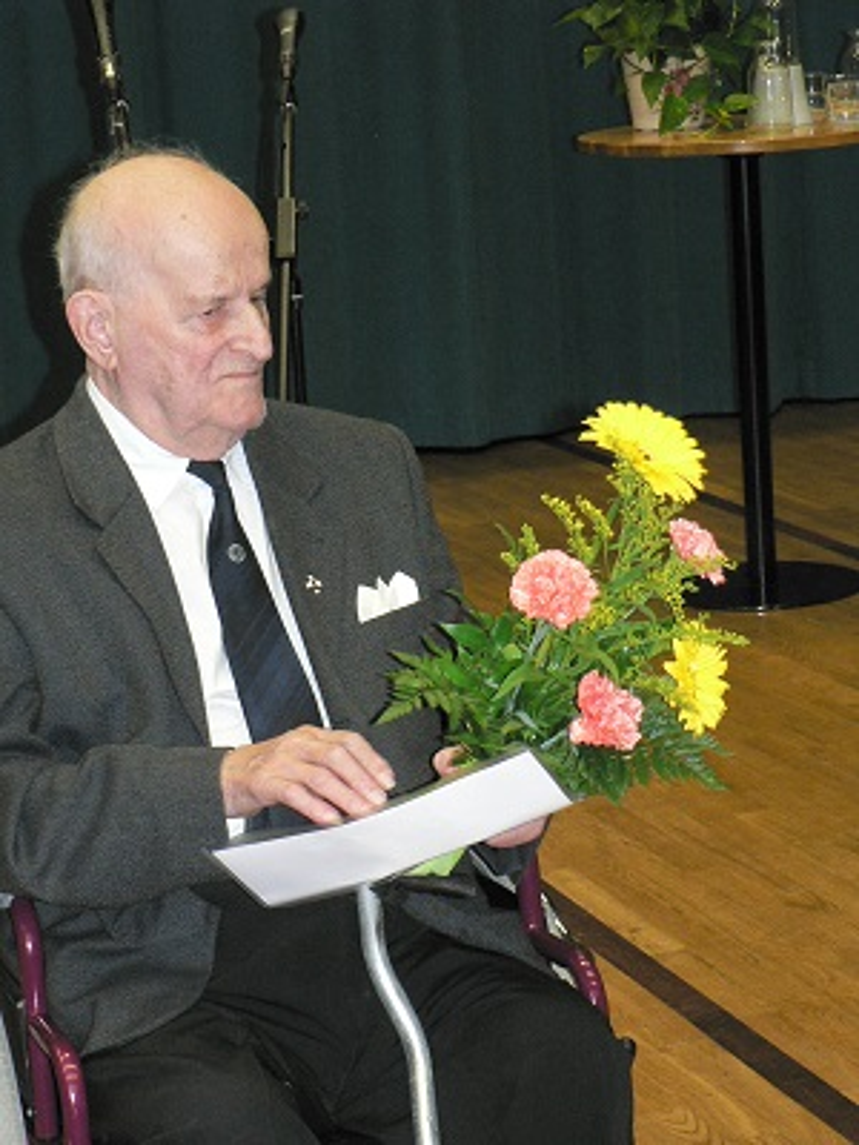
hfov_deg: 15.6
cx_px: 430
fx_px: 3143
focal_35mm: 95
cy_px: 572
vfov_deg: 20.7
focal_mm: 15.8
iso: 400
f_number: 3.2
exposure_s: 1/60
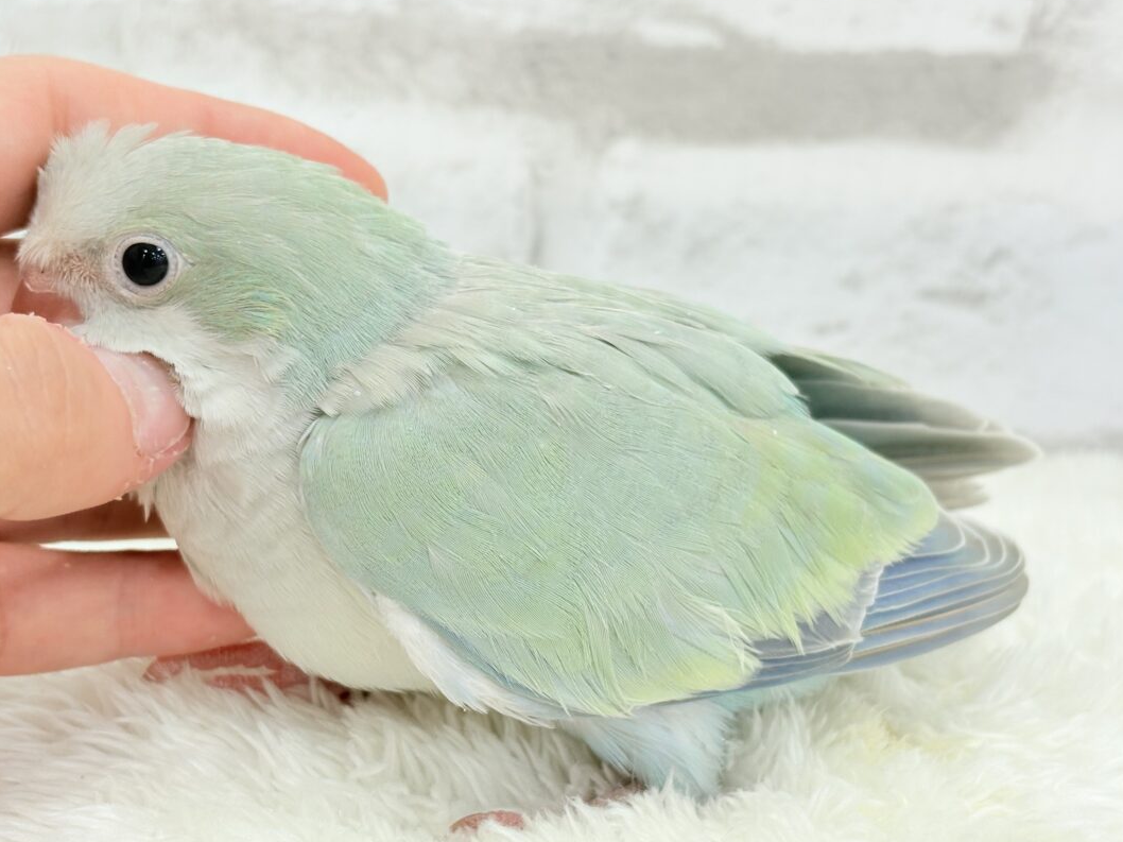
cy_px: 462
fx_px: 1914
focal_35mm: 59
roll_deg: -1.6
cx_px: 498
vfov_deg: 24.8
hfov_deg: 32.7
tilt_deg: -14.7
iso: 40
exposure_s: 1/50
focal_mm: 5.96
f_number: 1.6
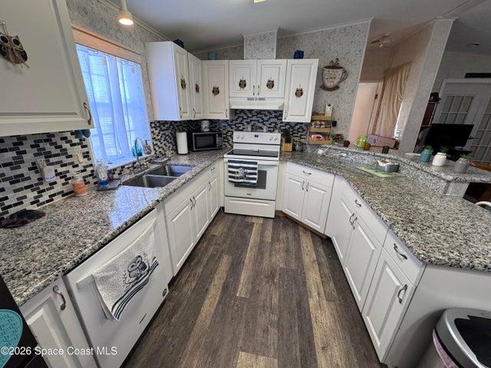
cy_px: 184
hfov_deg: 102.1
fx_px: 199
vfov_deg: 85.7
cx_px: 246
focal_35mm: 14
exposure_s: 1/60
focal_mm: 2.22
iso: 160
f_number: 2.2
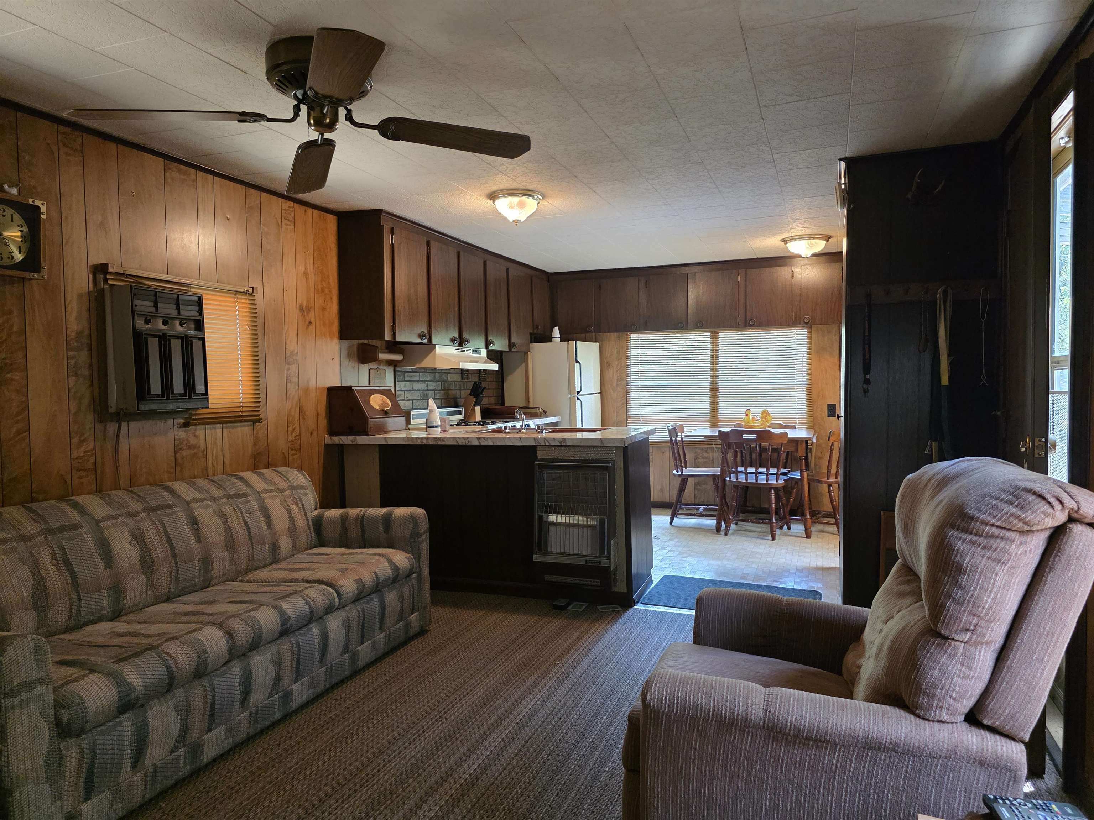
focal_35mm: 23
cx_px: 547
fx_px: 727
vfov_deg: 58.9
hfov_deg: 73.9
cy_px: 410
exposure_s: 1/120
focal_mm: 6.3
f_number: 1.7
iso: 1000
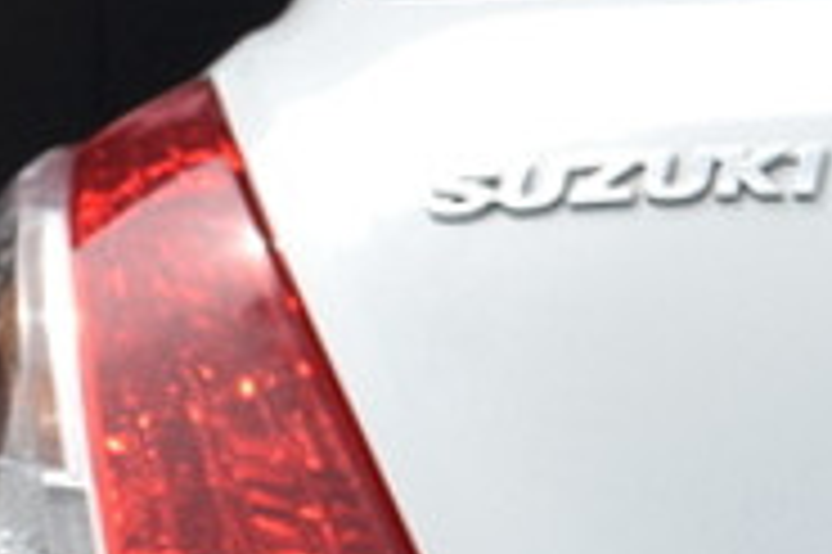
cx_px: 2015
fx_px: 8146
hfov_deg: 5.6
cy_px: 741
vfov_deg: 3.9
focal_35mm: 353
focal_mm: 31
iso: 200
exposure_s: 1/320
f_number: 9
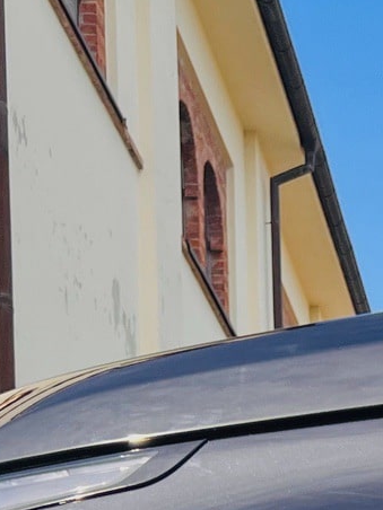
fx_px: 1357
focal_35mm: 92
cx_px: 311
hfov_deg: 15.9
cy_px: 882
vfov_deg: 17.7
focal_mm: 5.7
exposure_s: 1/2165
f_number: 1.5
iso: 50
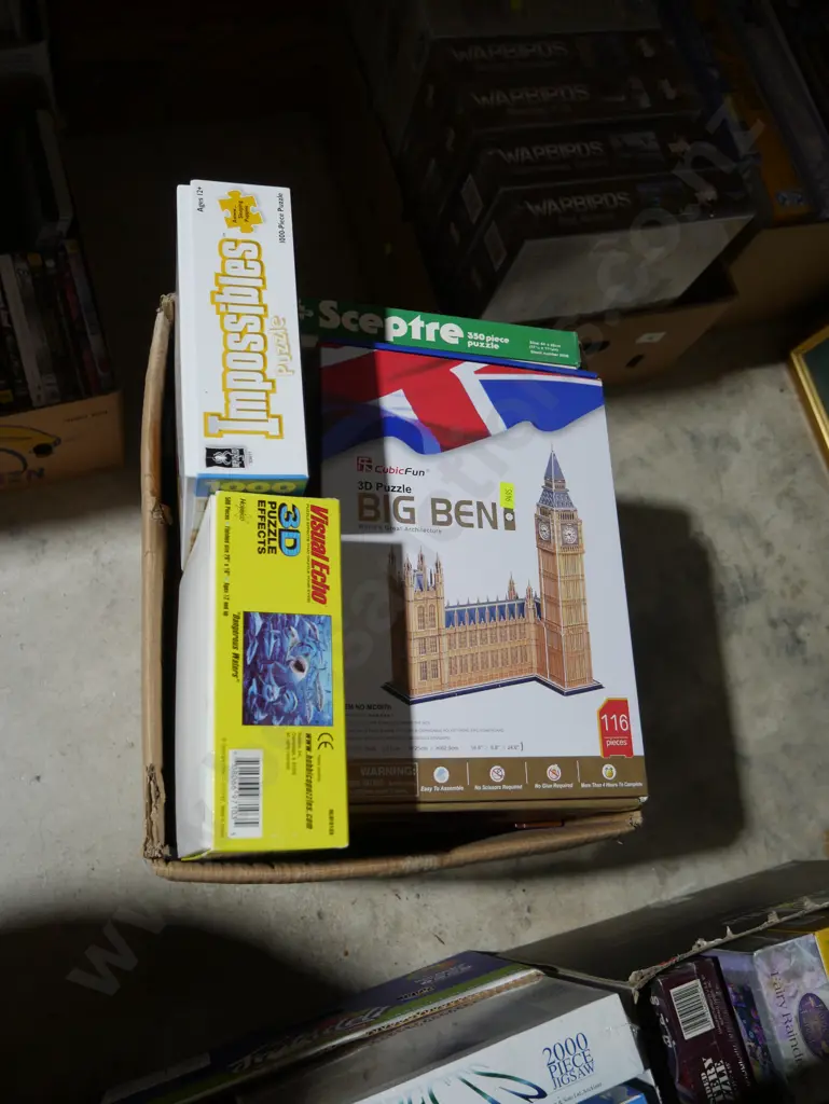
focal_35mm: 32
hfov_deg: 44.2
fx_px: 1021
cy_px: 552
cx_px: 414
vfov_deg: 56.8
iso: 320
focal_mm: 16
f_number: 3.6
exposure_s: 1/60
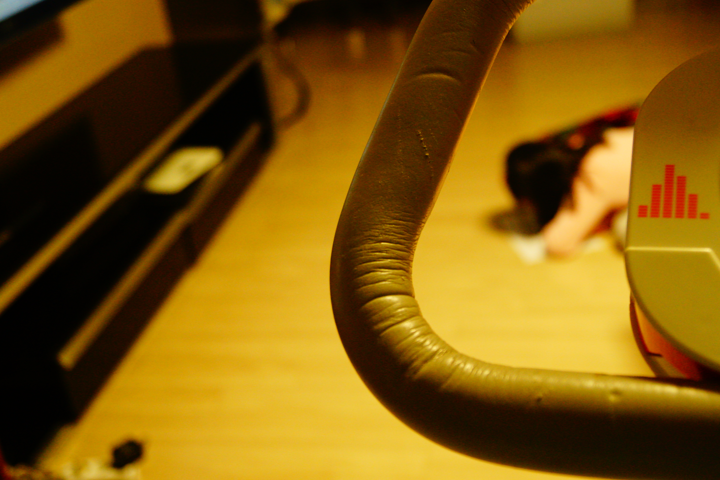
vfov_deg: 28.1
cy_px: 250
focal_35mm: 48
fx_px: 960
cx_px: 381
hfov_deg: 41.1
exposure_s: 1/60
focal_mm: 30
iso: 1250
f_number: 4.5
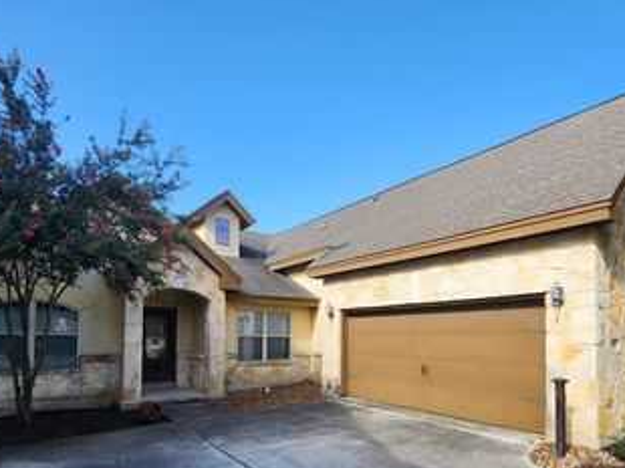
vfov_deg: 61.1
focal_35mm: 21
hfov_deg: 79.0
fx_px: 379
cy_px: 330
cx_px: 312
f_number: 2.2
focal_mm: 2.2
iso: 50
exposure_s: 1/820
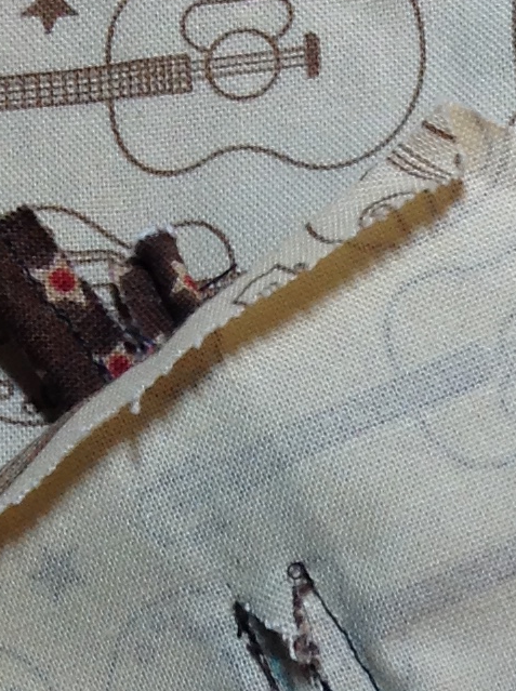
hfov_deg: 9.9
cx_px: 878
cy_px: 925
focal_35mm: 142
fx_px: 2831
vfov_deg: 13.4
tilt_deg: -81.9
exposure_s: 1/50
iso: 50
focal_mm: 4.28
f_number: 2.4
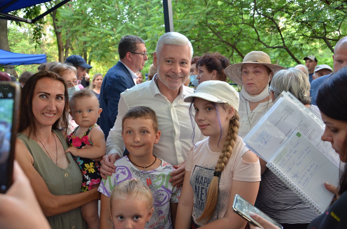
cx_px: 174
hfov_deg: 53.2
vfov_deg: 36.7
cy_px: 114
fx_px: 346
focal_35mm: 36
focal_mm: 24
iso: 1000
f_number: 5
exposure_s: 1/100
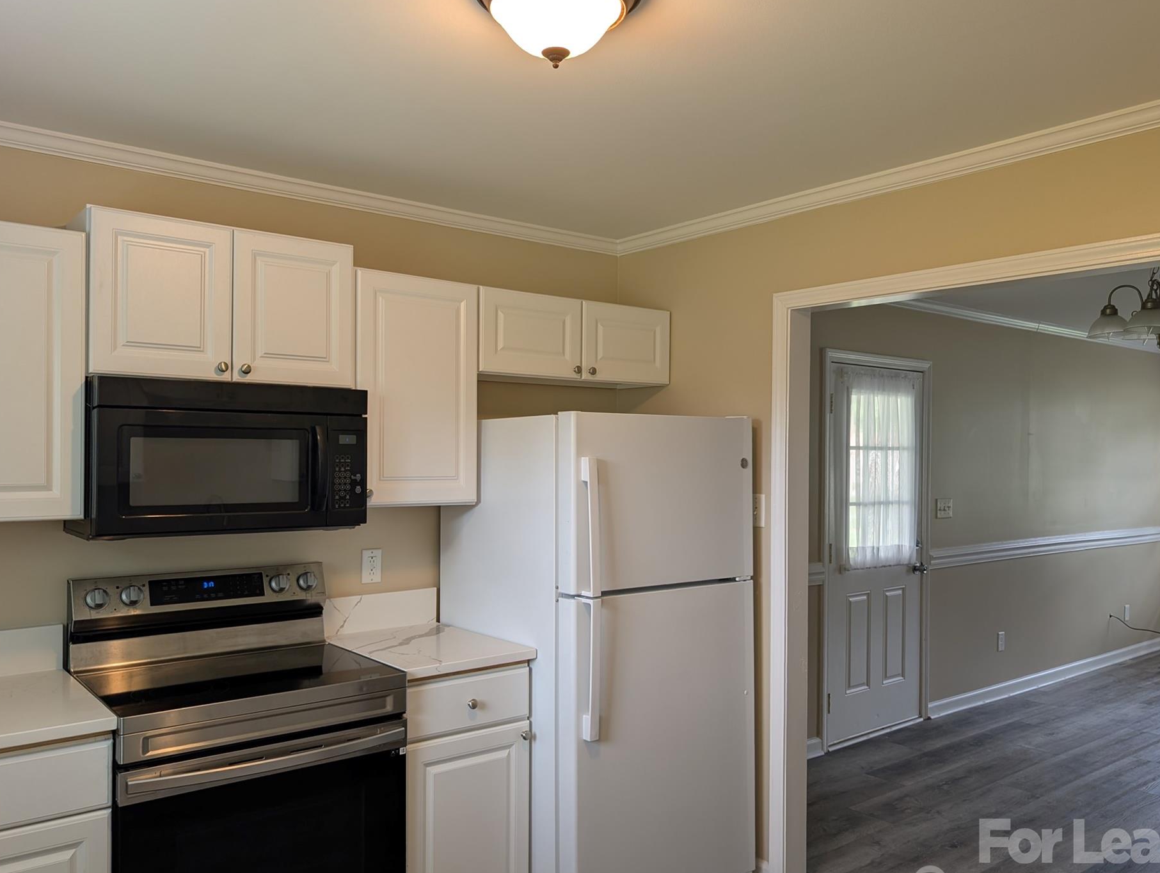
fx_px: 906
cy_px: 453
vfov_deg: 51.5
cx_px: 571
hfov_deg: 65.2
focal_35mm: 27
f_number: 1.68
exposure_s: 1/24
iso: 21
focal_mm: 6.9
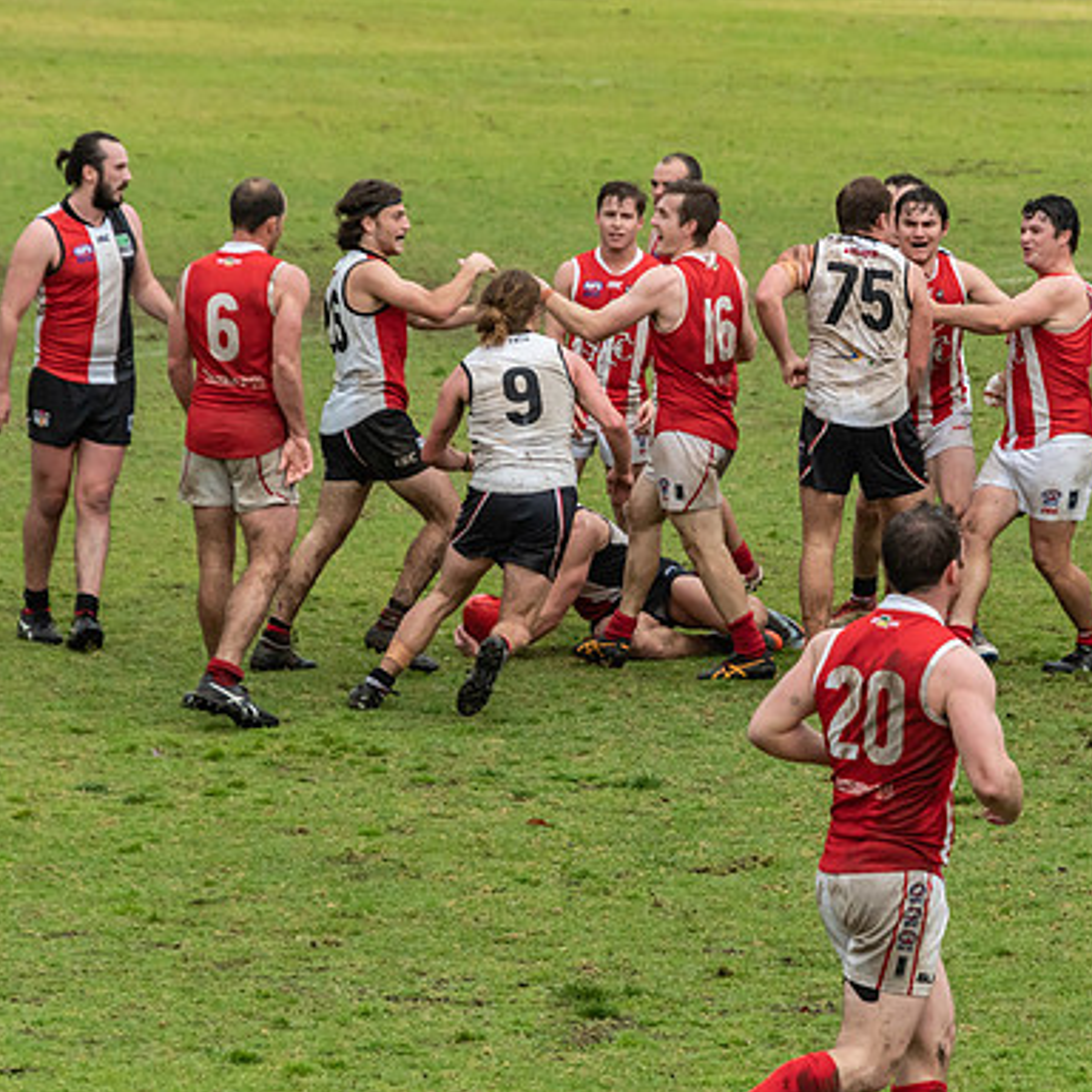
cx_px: 624
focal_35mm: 332
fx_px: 11849
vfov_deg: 5.3
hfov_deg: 5.3
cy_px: 554
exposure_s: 1/1600
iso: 800
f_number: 6.3
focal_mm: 170
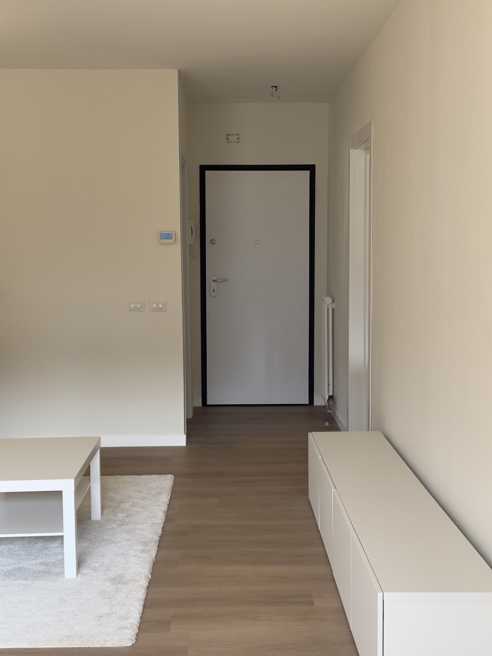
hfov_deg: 30.3
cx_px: 246
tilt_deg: -5.4
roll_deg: +0.4
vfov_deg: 39.7
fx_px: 910
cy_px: 328
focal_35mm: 48
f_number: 1.78
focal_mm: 6.76
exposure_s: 1/304
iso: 100
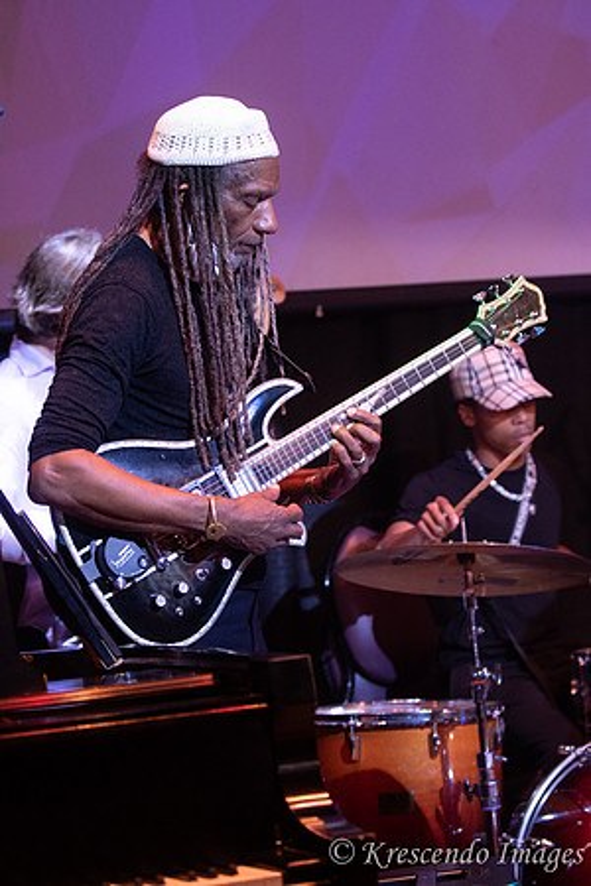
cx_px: 296
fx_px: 2770
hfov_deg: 12.2
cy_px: 443
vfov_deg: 18.2
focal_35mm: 112
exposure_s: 1/200
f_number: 2.8
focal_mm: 75
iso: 1600
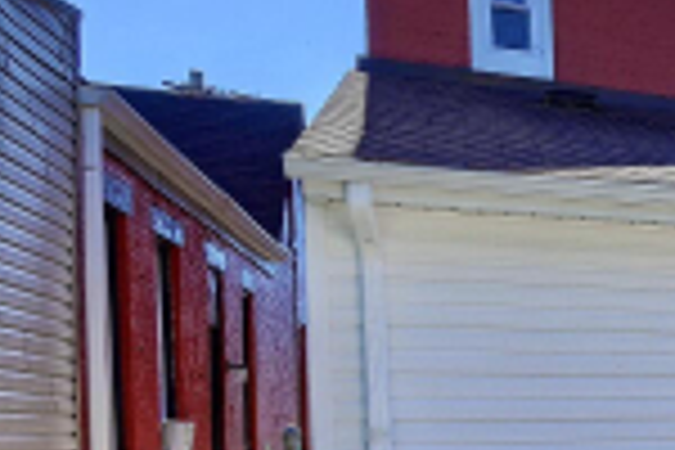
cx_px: 1580
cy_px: 454
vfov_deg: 18.9
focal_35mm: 70
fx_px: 1312
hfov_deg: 15.7
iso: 100
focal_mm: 14
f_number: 11
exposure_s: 1/50
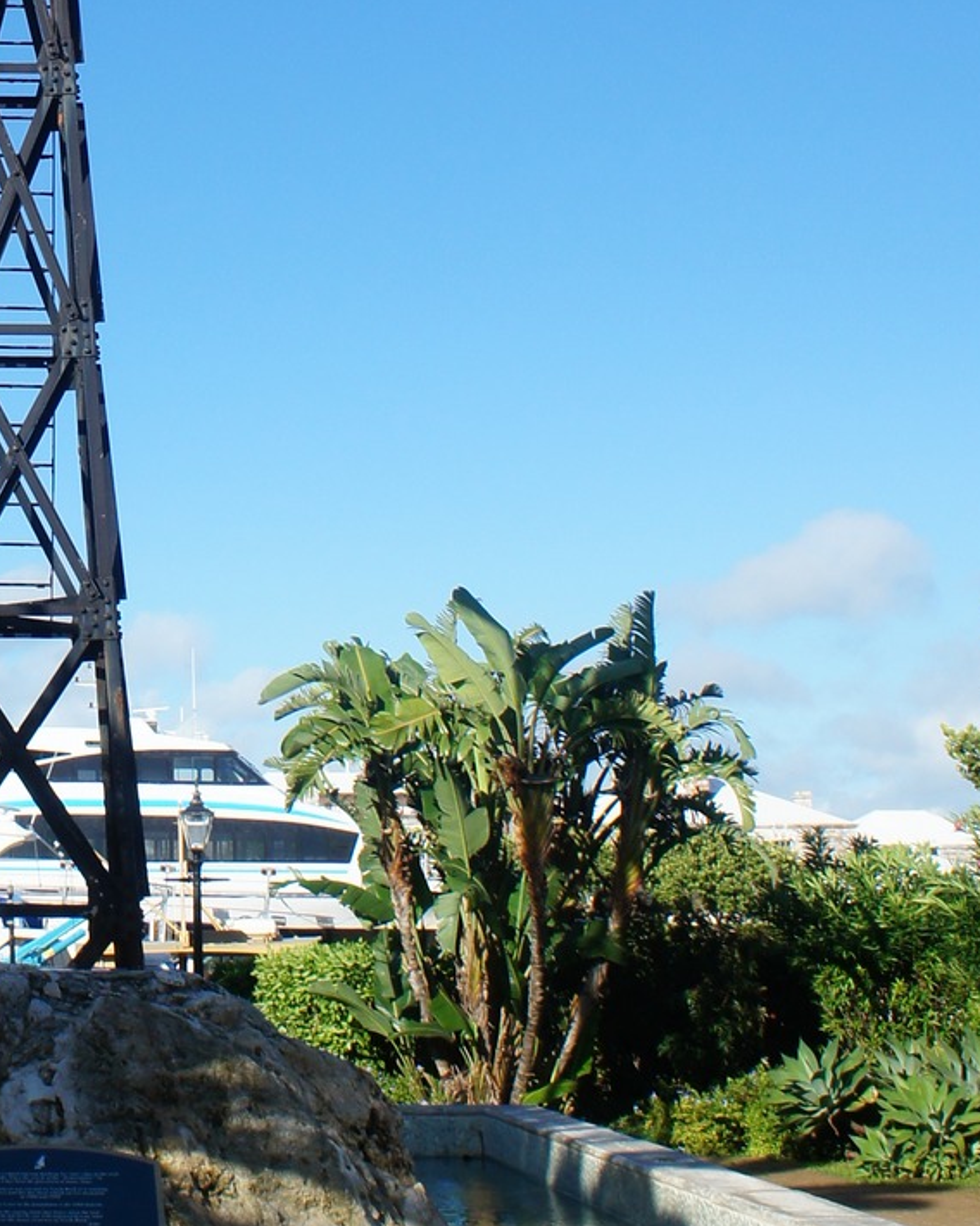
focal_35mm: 70
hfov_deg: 21.1
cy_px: 268
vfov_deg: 26.7
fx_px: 2538
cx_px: -18
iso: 200
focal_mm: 16
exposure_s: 1/250
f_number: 13
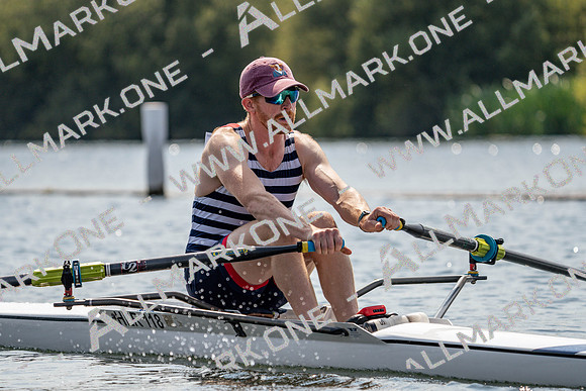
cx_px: 293
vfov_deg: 4.9
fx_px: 4591
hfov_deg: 7.3
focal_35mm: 282
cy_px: 196
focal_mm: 282
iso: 160
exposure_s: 1/1600
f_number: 5.6
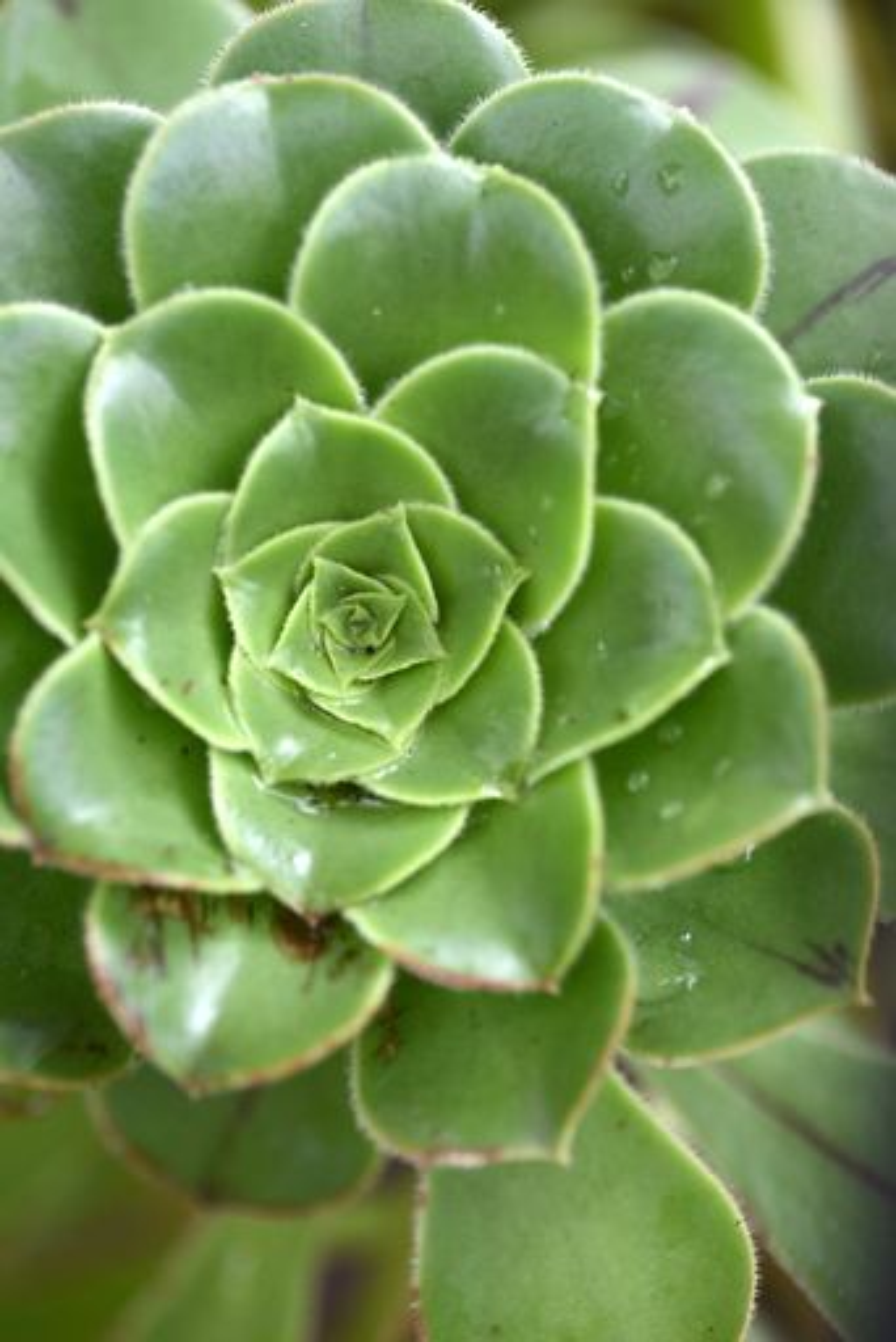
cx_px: 448
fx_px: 3355
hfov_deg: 15.2
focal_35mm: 90
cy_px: 671
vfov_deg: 22.6
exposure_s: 1/160
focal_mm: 90
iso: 640
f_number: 7.1
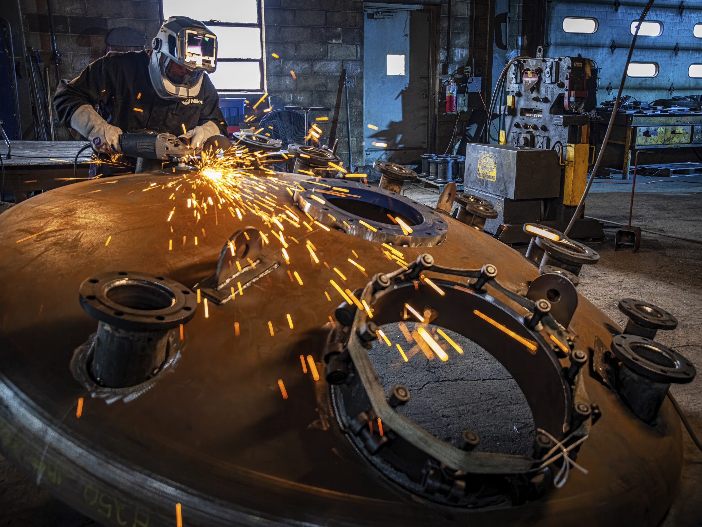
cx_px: 396
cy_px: 261
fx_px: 710
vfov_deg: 40.7
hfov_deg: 52.5
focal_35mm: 35
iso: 1000
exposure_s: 1/60
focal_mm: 32
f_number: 4
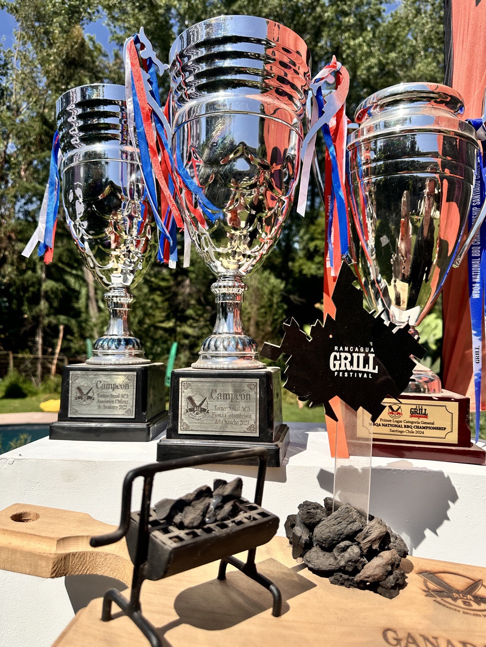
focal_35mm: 24
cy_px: 324
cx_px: 243
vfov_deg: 71.6
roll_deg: -2.4
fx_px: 449
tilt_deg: -4.1
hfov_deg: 56.8
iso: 80
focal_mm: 6.86
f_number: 1.78
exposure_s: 1/4762
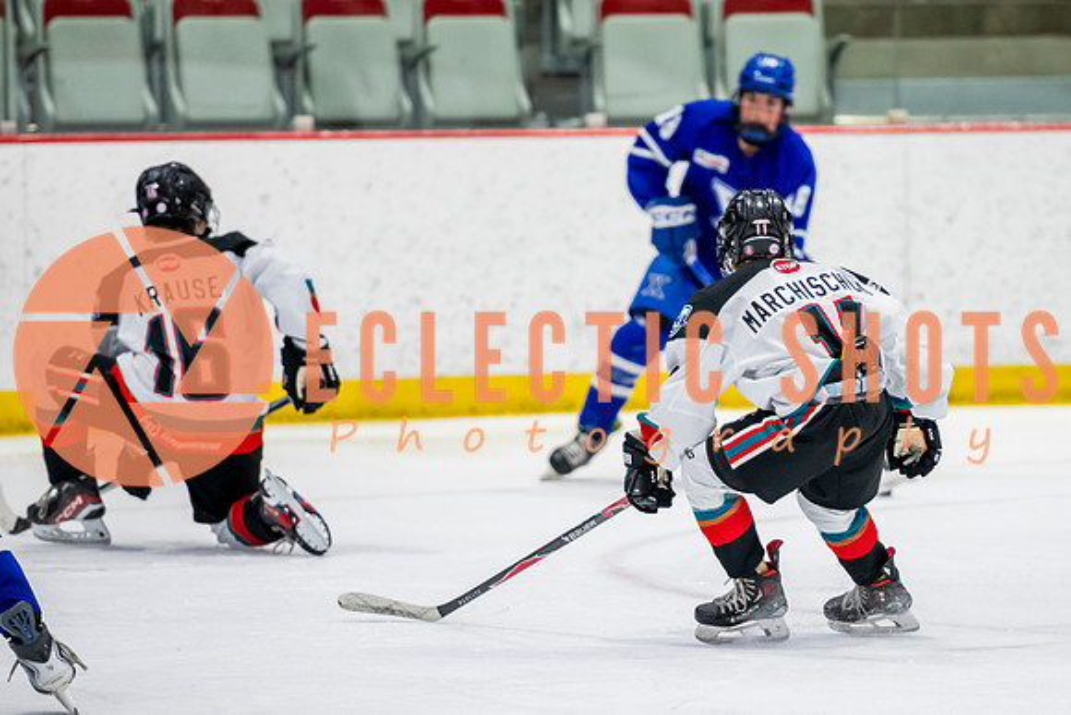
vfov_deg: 4.0
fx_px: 10246
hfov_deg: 6.0
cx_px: 735
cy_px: 381
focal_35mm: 344
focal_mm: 200
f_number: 3.2
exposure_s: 1/800
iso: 1600
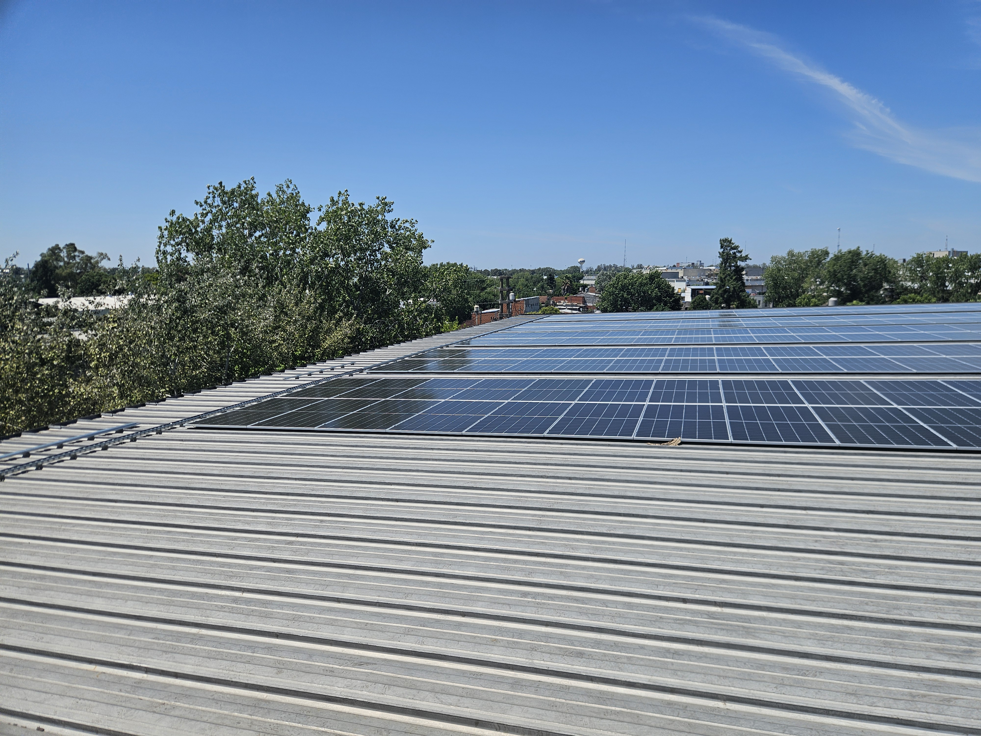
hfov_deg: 73.9
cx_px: 490
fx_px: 652
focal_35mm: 23
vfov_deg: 58.9
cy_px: 368
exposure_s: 1/3246
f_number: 1.8
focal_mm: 5.4
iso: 25
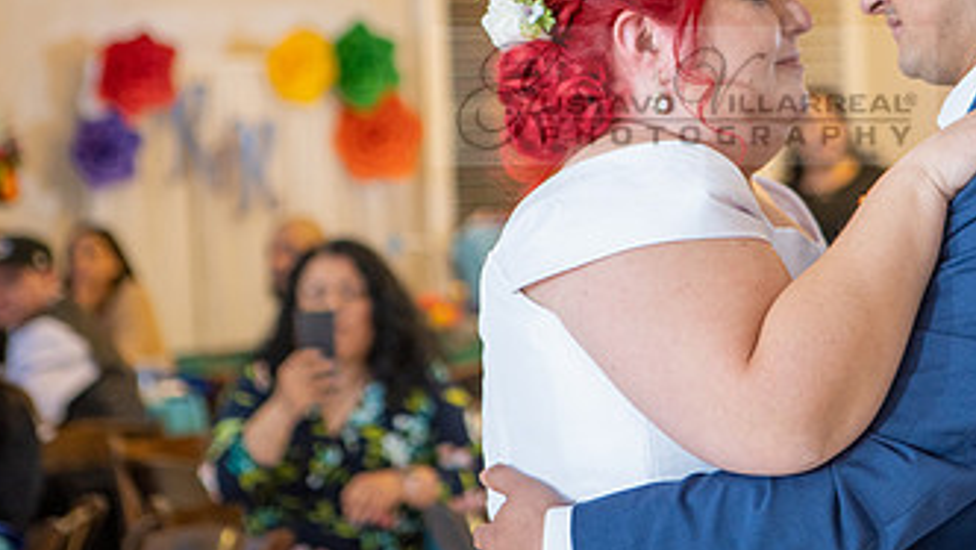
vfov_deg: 9.5
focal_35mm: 128
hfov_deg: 16.7
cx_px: 688
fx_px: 3314
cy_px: 96
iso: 1250
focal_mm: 70
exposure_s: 1/80
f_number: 3.2
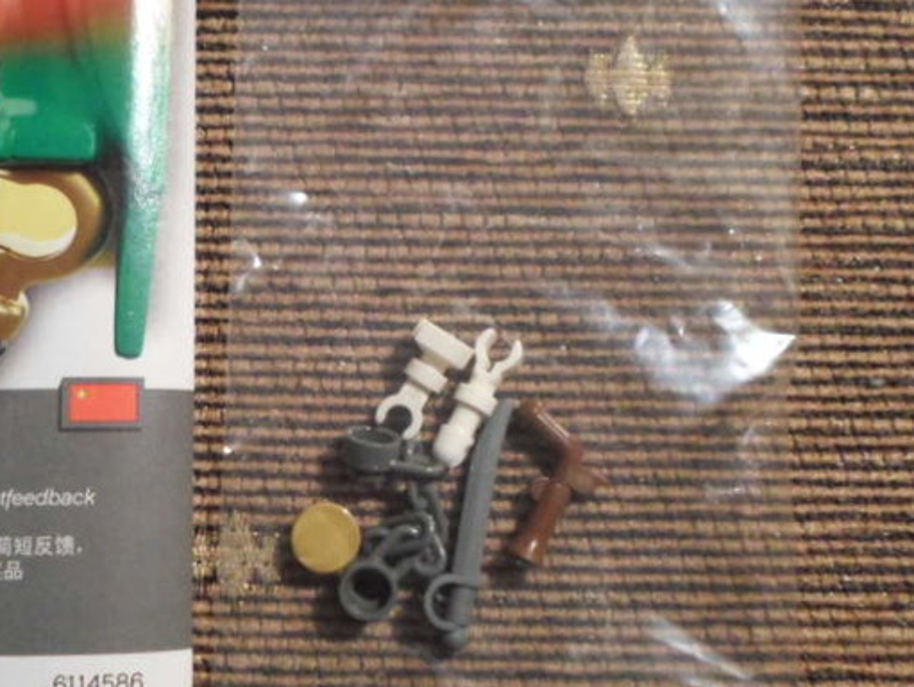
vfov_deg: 32.9
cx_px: 309
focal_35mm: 44
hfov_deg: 42.4
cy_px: 300
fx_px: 1163
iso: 400
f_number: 2.5
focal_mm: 4.5
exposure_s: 1/20
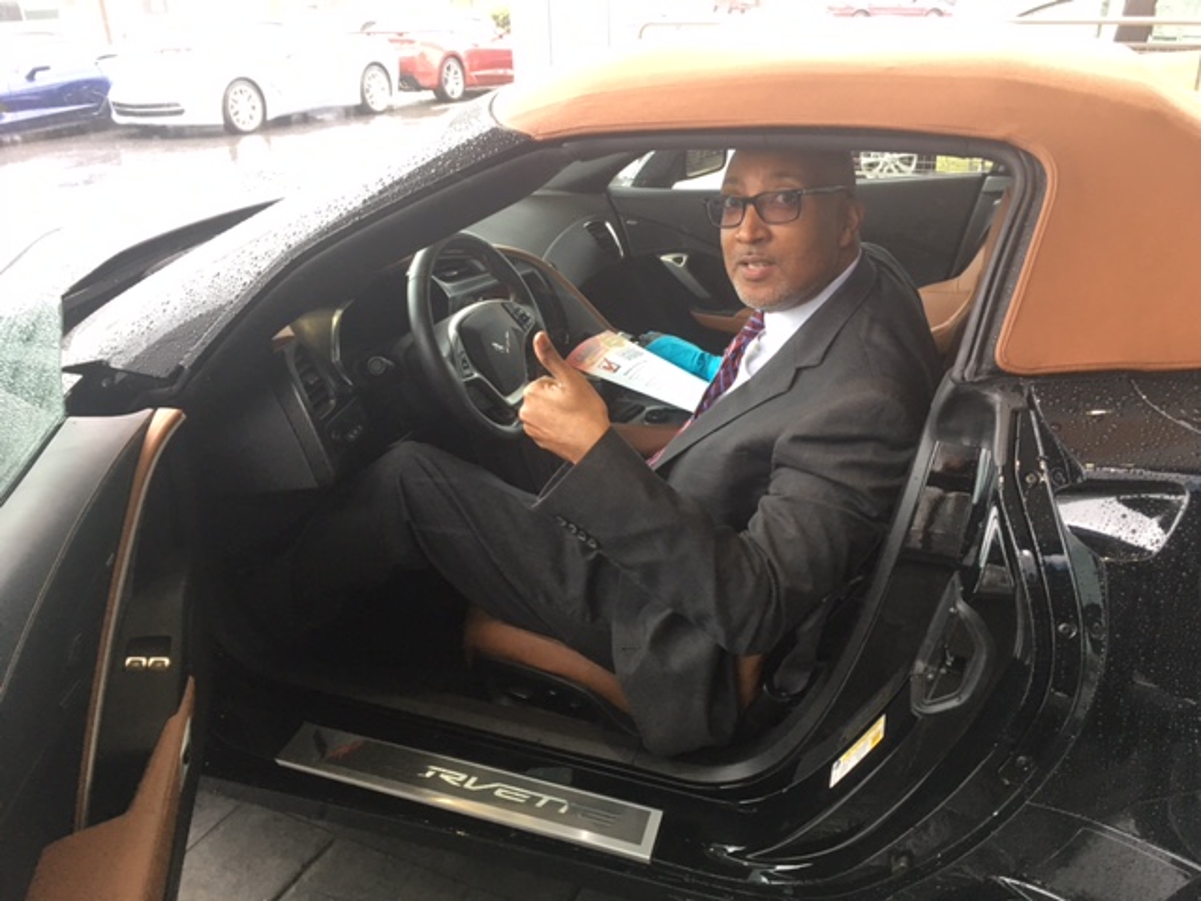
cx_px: 600
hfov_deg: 61.7
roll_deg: +1.4
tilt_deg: -25.2
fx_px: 1006
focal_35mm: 29
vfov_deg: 48.2
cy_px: 450
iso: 40
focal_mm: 4.15
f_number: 2.2
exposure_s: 1/30
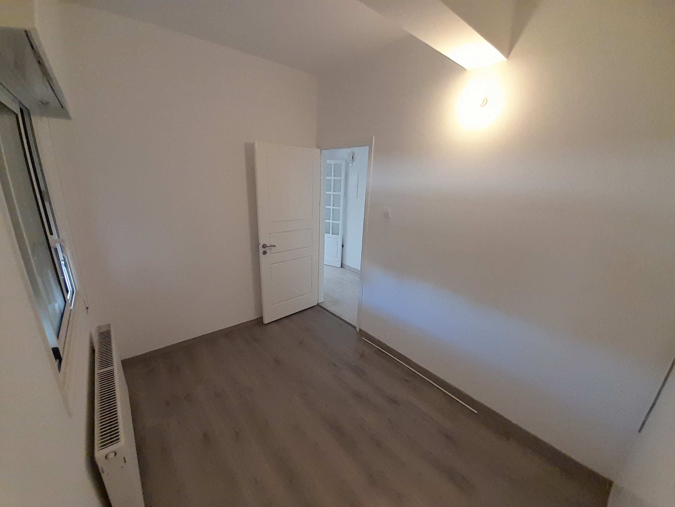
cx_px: 338
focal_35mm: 13
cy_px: 254
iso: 160
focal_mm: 1.13
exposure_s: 1/50
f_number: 2.2
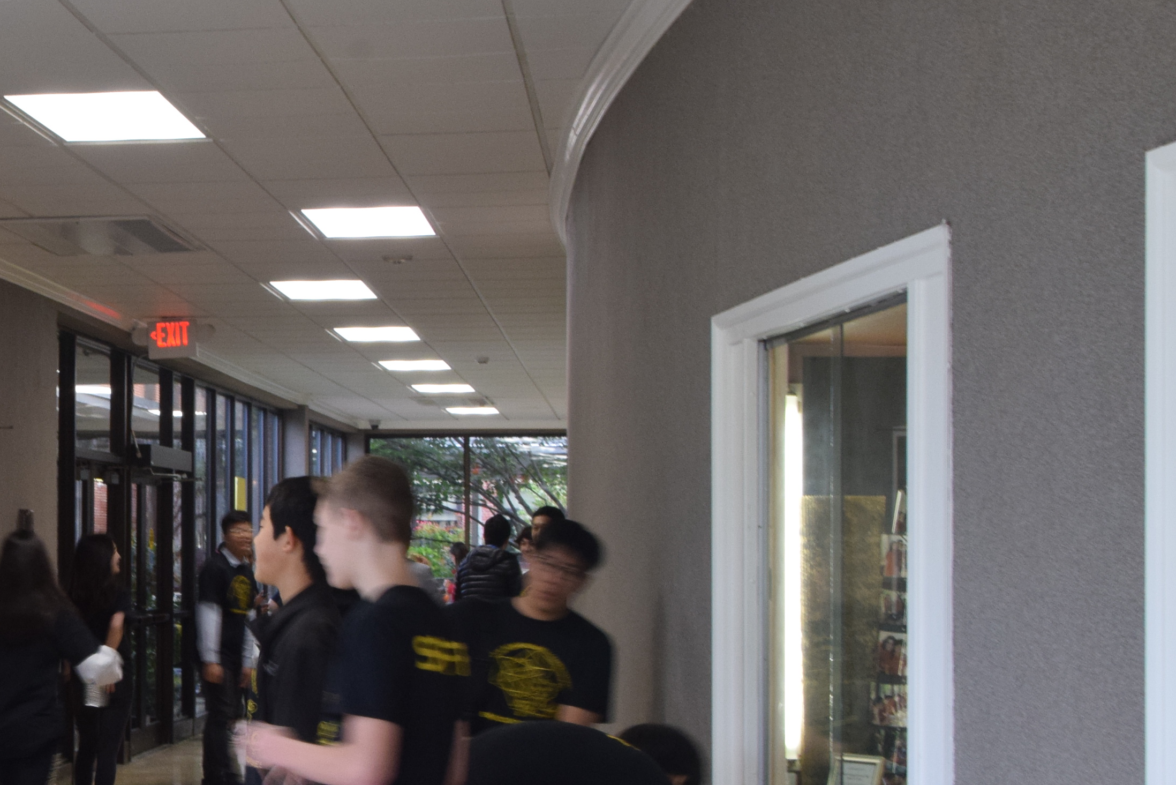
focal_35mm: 86
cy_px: 513
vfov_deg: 15.9
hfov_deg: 22.7
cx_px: 6
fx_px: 2810
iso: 800
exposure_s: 1/8
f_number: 13
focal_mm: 28
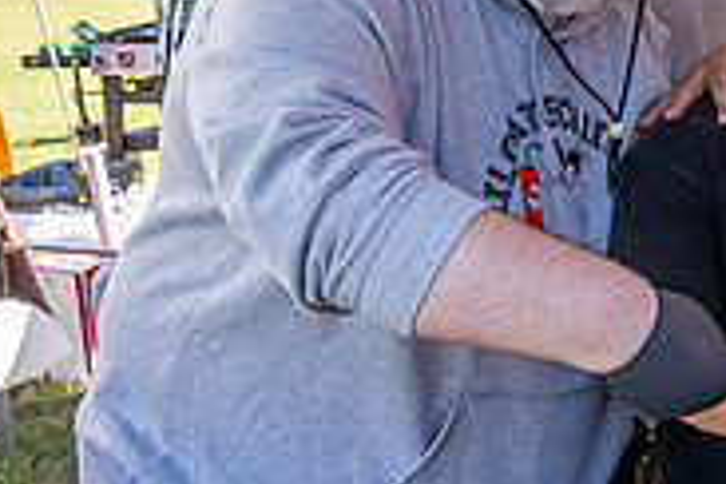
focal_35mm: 76
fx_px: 1533
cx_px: 996
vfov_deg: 17.9
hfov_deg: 23.0
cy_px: 303
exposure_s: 1/125
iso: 500
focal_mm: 24
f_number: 6.3
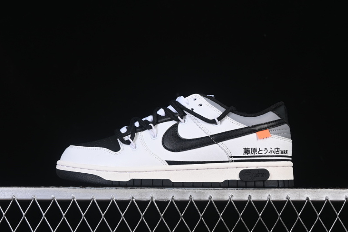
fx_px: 725
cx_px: 174
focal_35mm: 75
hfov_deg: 27.0
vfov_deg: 18.2
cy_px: 116
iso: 160
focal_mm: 50
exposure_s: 1/80
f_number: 8
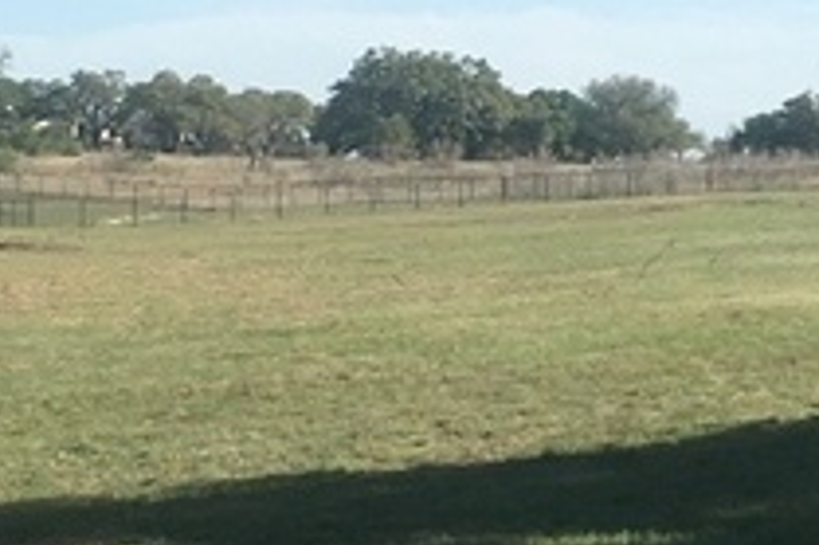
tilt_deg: +3.5
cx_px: 384
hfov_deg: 13.2
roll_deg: -0.9
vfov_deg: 8.8
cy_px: 231
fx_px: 3546
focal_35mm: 156
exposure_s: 1/1183
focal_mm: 4.15
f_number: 2.2
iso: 25
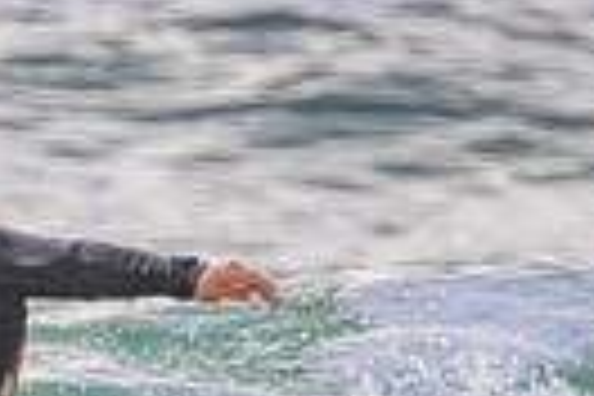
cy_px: 589
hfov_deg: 0.5
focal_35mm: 3922
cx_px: -274
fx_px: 64708
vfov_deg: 0.4
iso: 3200
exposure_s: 1/2000
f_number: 11
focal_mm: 800
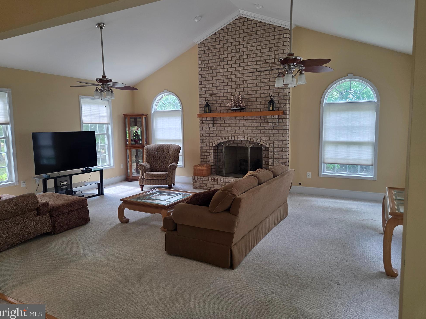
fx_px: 295
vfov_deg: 56.8
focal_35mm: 24
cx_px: 213
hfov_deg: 71.6
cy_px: 156
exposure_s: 1/120
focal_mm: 5.4
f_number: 1.8
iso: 125
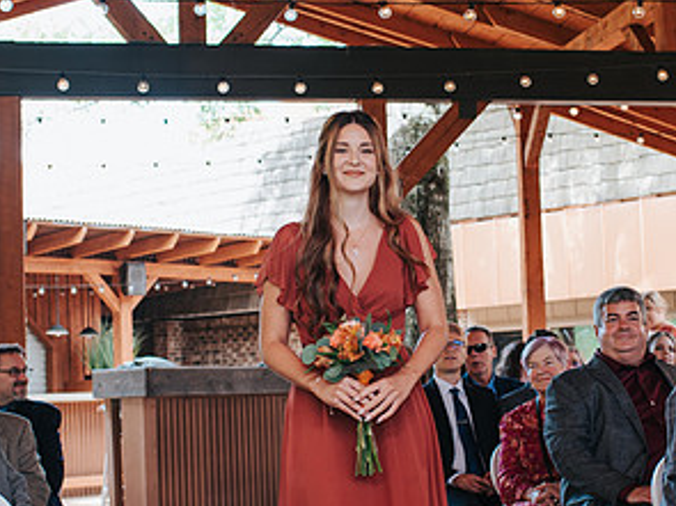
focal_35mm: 77
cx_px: 390
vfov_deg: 19.1
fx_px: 1503
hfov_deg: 25.3
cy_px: 309
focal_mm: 35
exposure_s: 1/125
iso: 220
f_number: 3.2
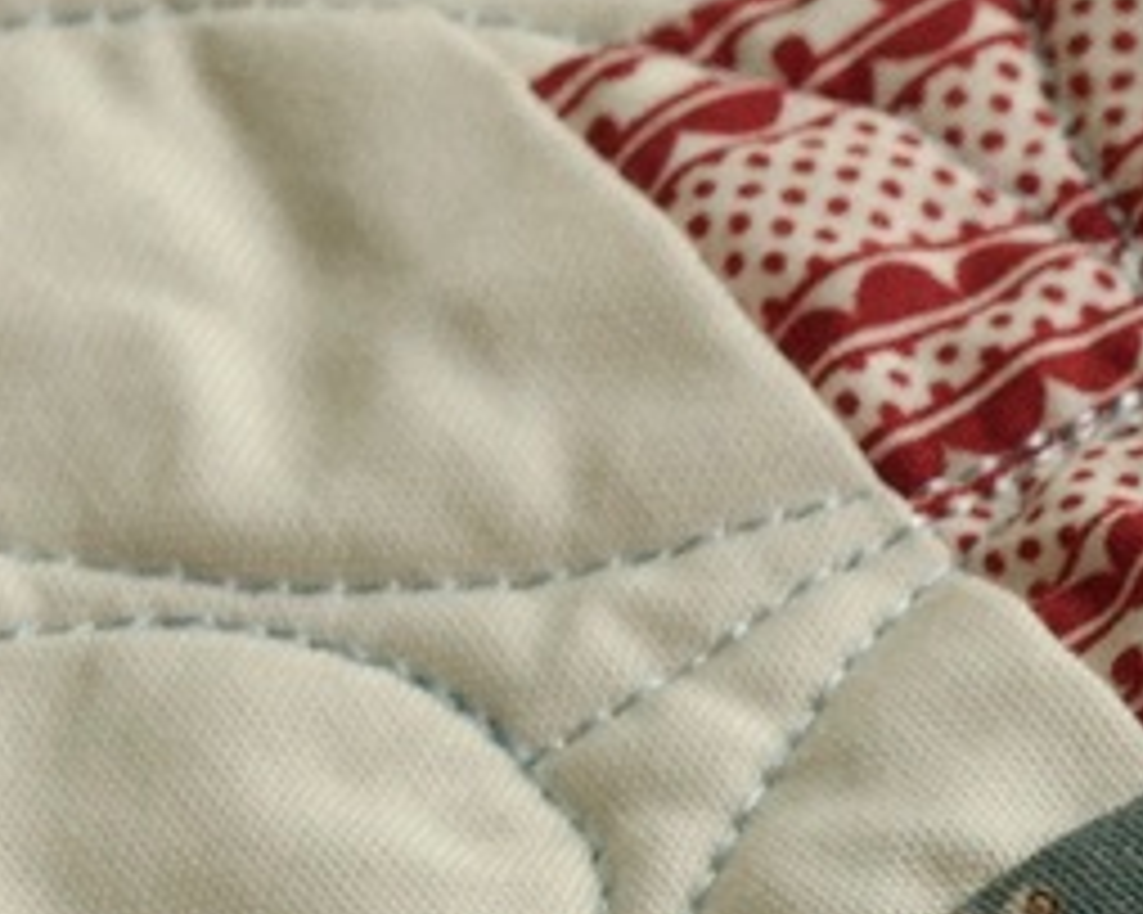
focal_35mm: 345
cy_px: 1126
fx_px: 11675
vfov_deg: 4.5
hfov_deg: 5.1
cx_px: 4064
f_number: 5.6
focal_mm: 27
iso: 400
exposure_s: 1/80
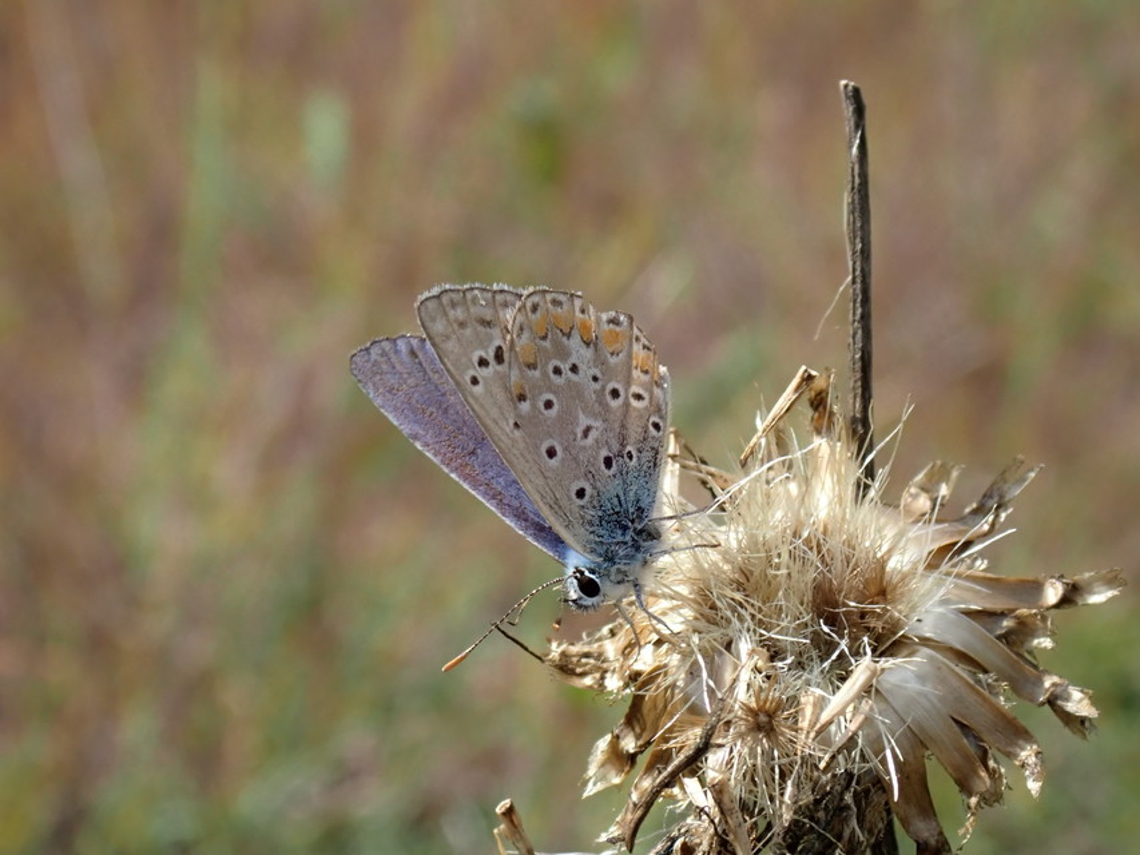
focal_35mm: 100
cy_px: 428
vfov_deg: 14.8
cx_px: 570
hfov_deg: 19.6
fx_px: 3294
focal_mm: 18
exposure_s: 1/500
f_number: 6.3
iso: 200
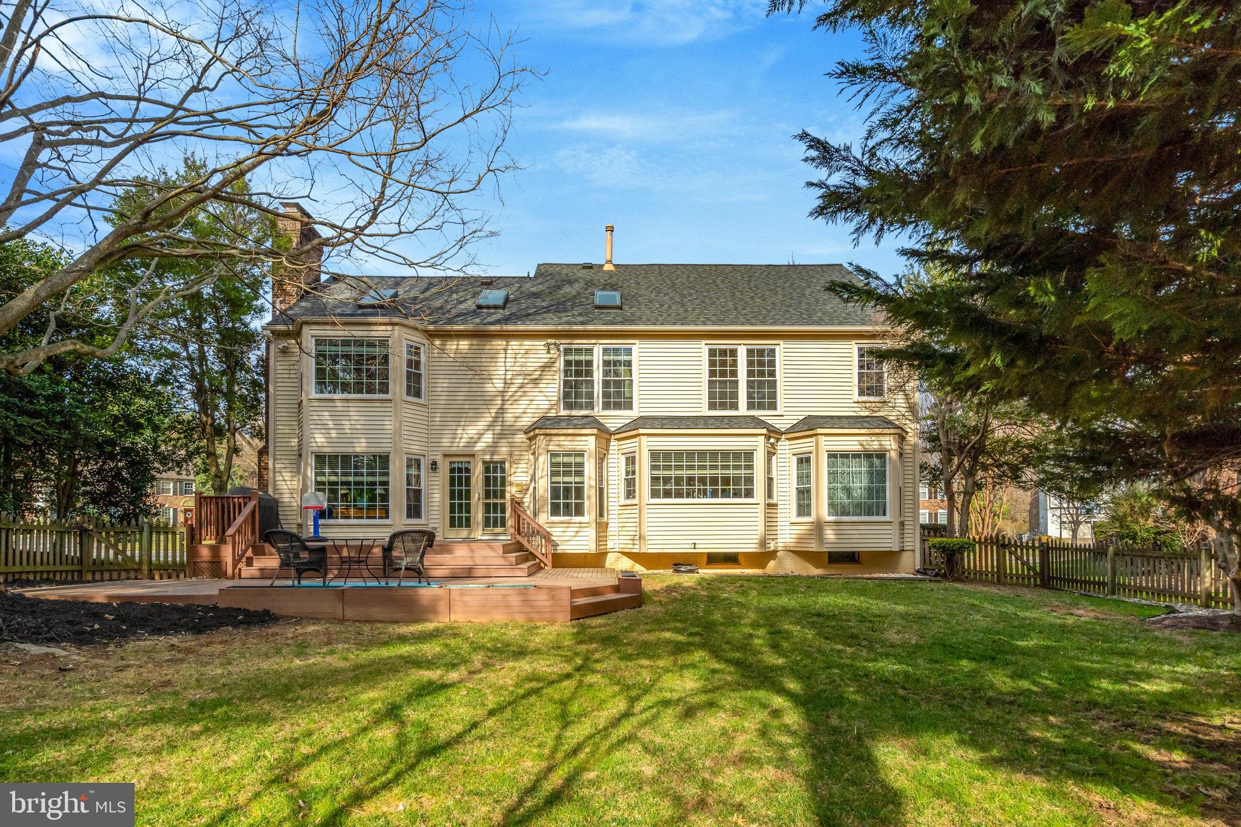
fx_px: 551
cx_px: 620
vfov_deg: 73.7
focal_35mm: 16
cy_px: 414
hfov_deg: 96.7
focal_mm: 16
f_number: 8
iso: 1250
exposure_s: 1/1000
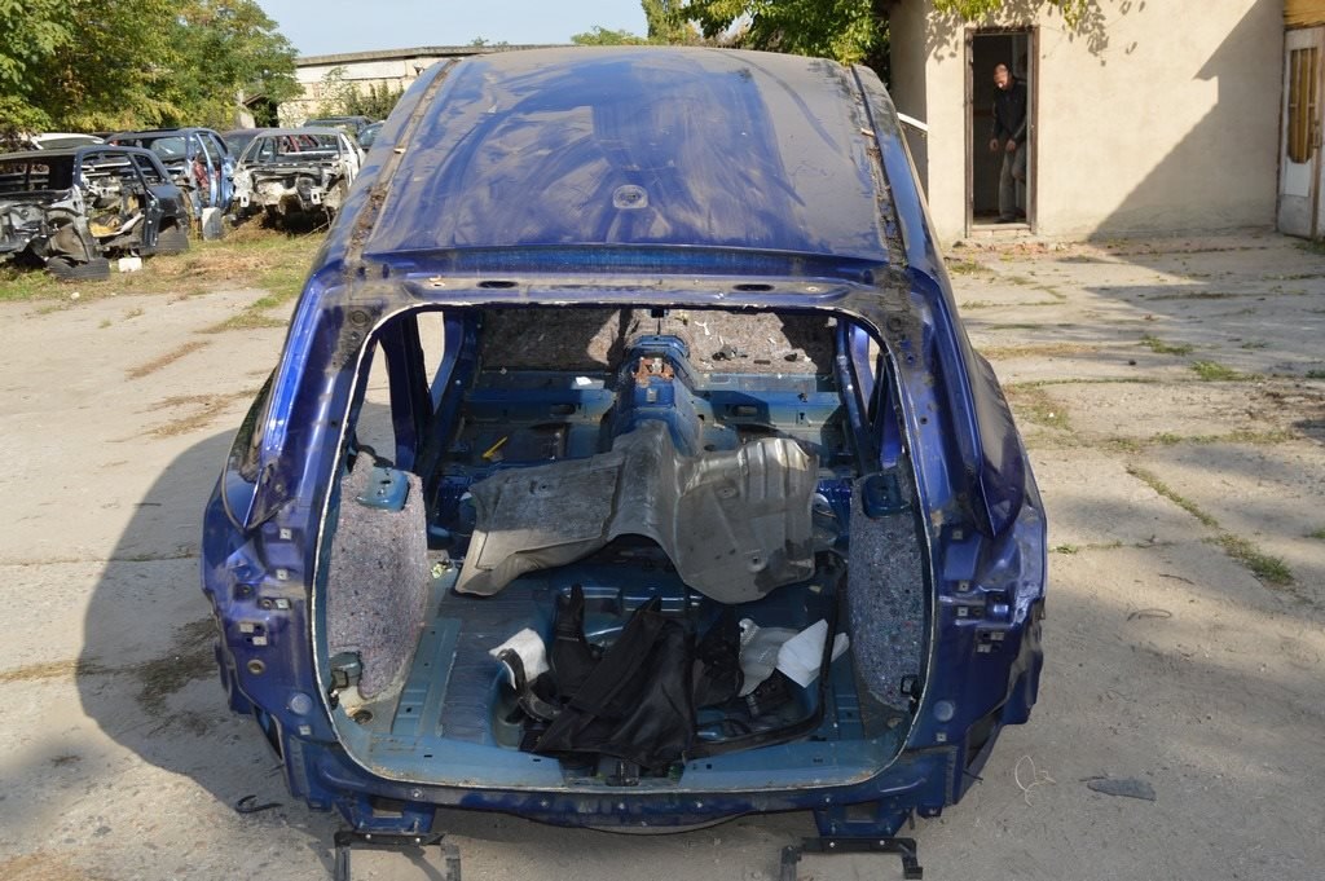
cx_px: 662
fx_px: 1379
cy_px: 440
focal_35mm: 38
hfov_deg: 51.3
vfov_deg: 35.4
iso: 100
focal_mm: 25
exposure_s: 1/160
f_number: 8
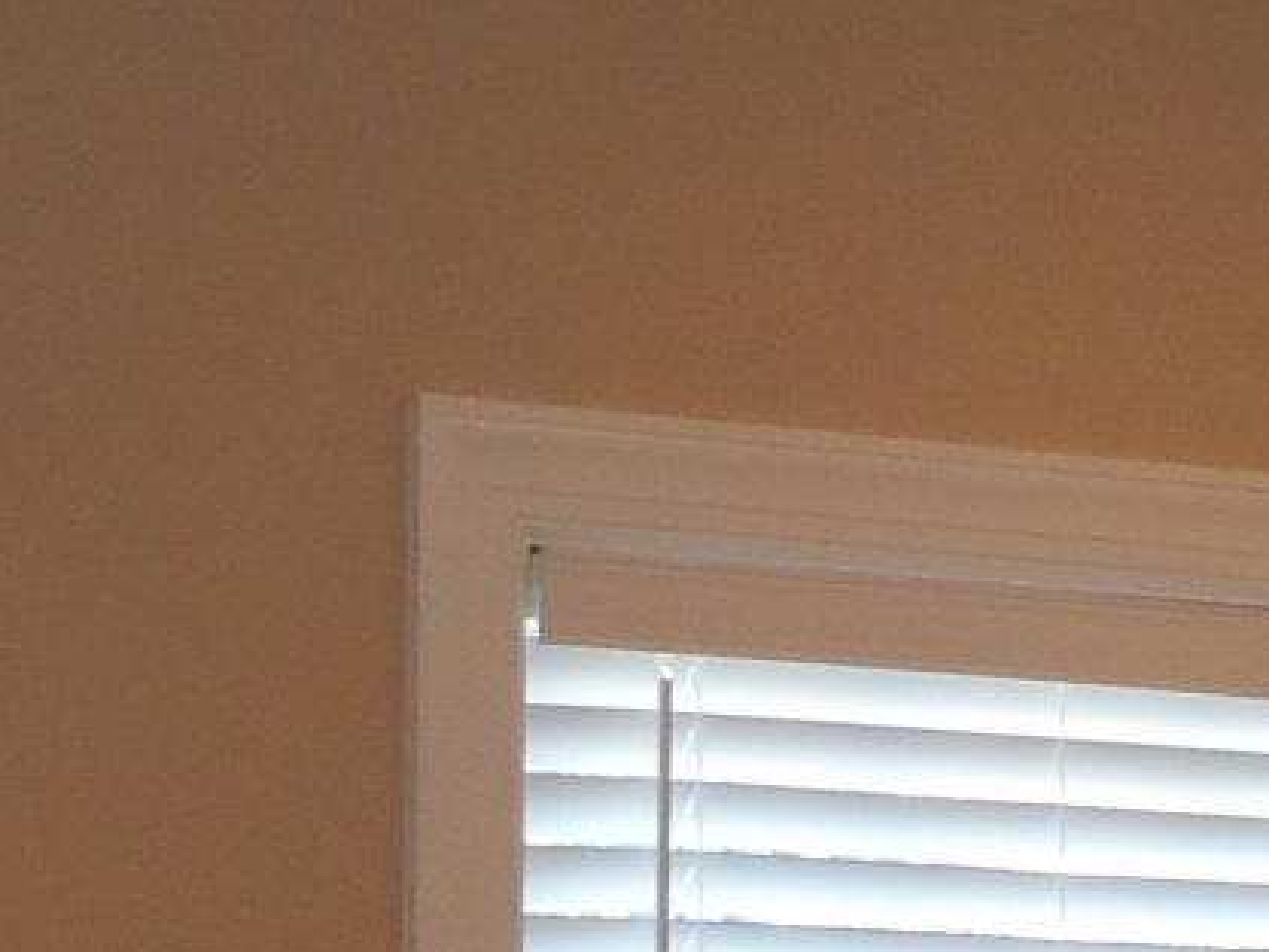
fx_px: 6601
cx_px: 910
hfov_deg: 11.0
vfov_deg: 8.1
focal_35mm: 180
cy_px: 1372
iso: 140
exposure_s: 1/30
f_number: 3.7
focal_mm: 4.5
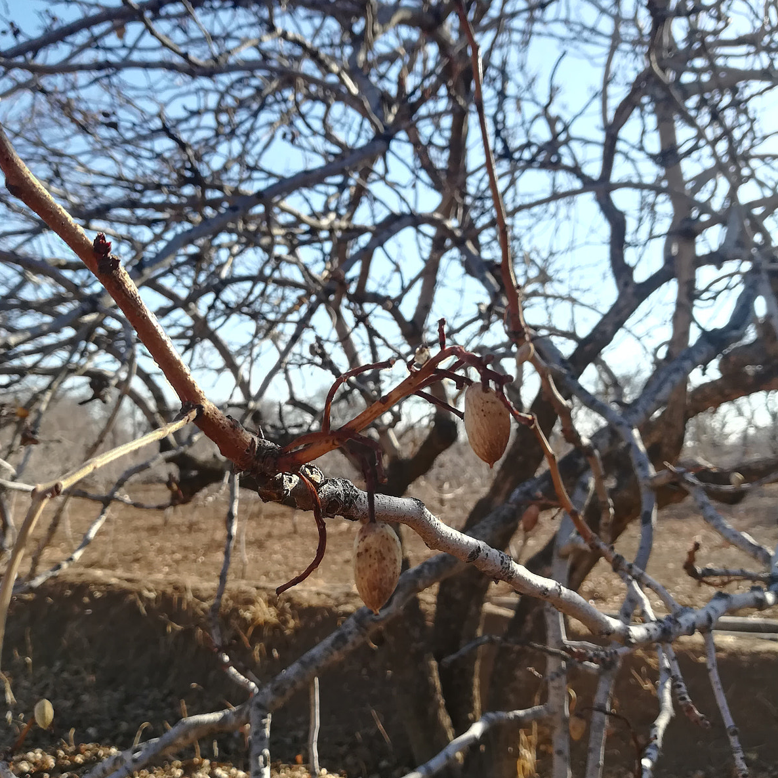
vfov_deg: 52.5
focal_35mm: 31
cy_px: 398
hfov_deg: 52.5
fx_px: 788
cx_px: 386
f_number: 2.2
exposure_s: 1/248
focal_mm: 3.83
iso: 50
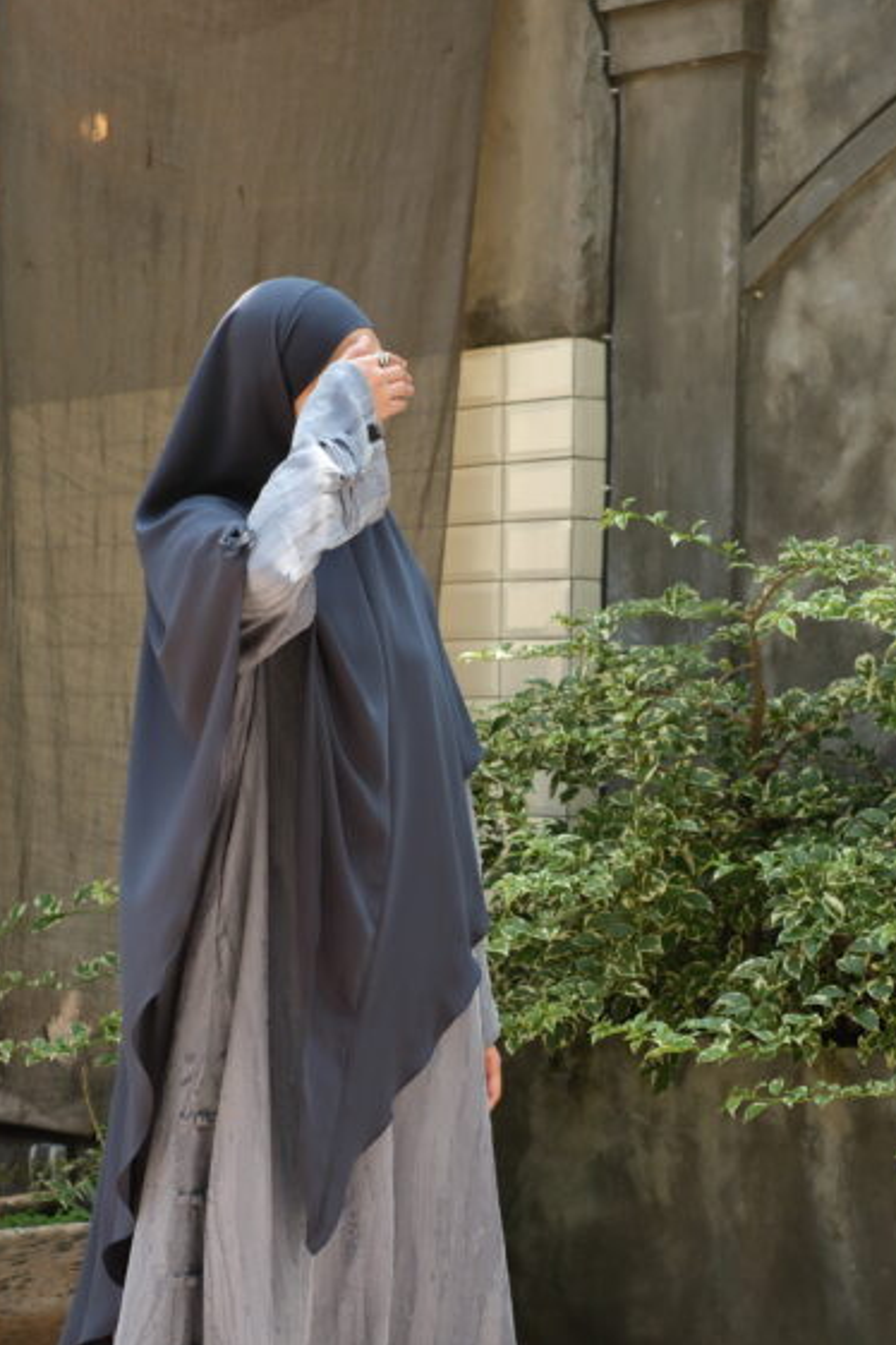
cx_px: 386
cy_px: 918
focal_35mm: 85
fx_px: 3173
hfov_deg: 16.1
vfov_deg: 23.8
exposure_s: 1/250
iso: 160
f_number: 3.6
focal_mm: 35
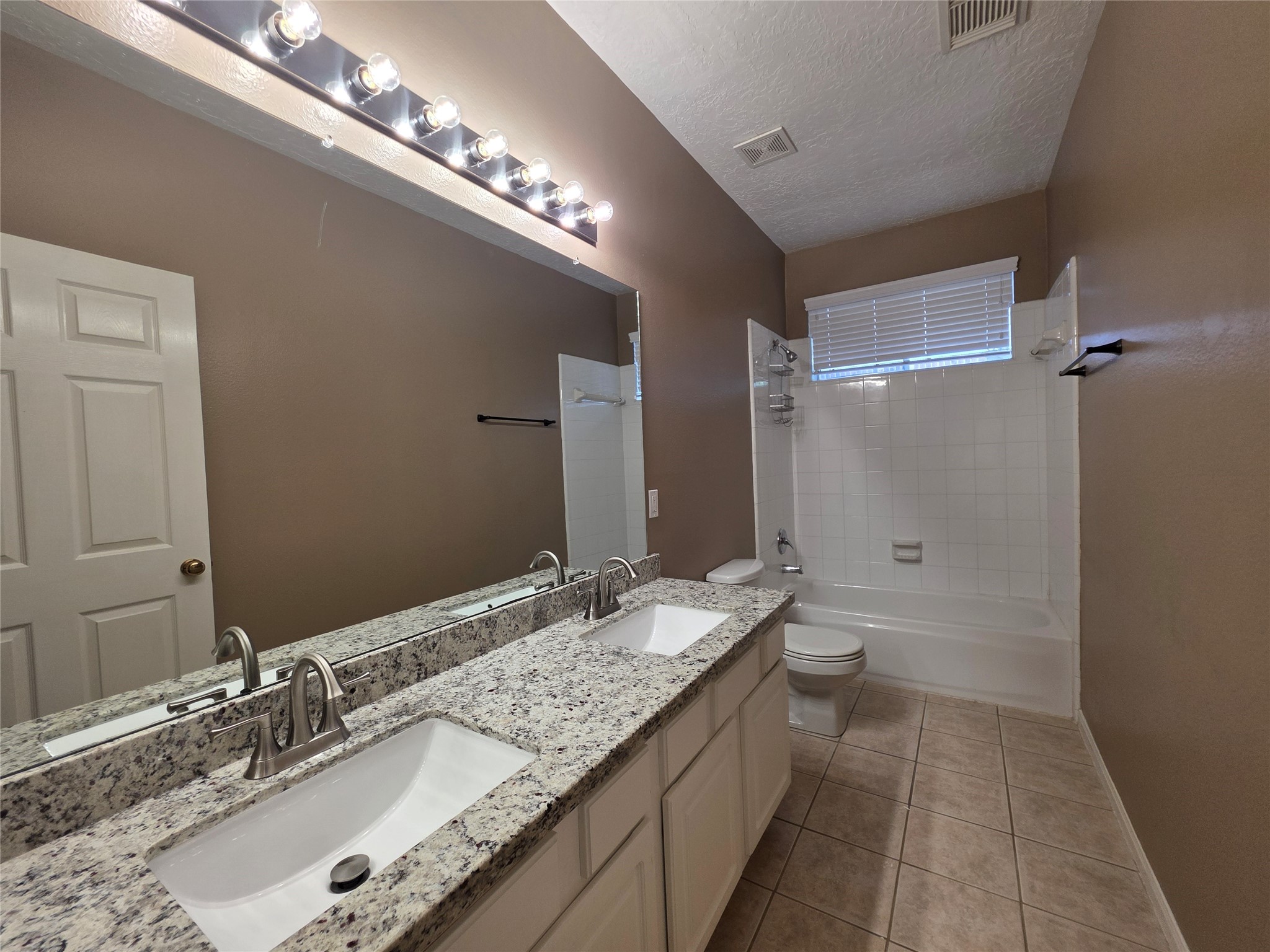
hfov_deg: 106.2
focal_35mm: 13
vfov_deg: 89.9
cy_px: 476
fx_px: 477
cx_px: 635
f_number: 1.9
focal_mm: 2.2
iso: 64
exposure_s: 1/120
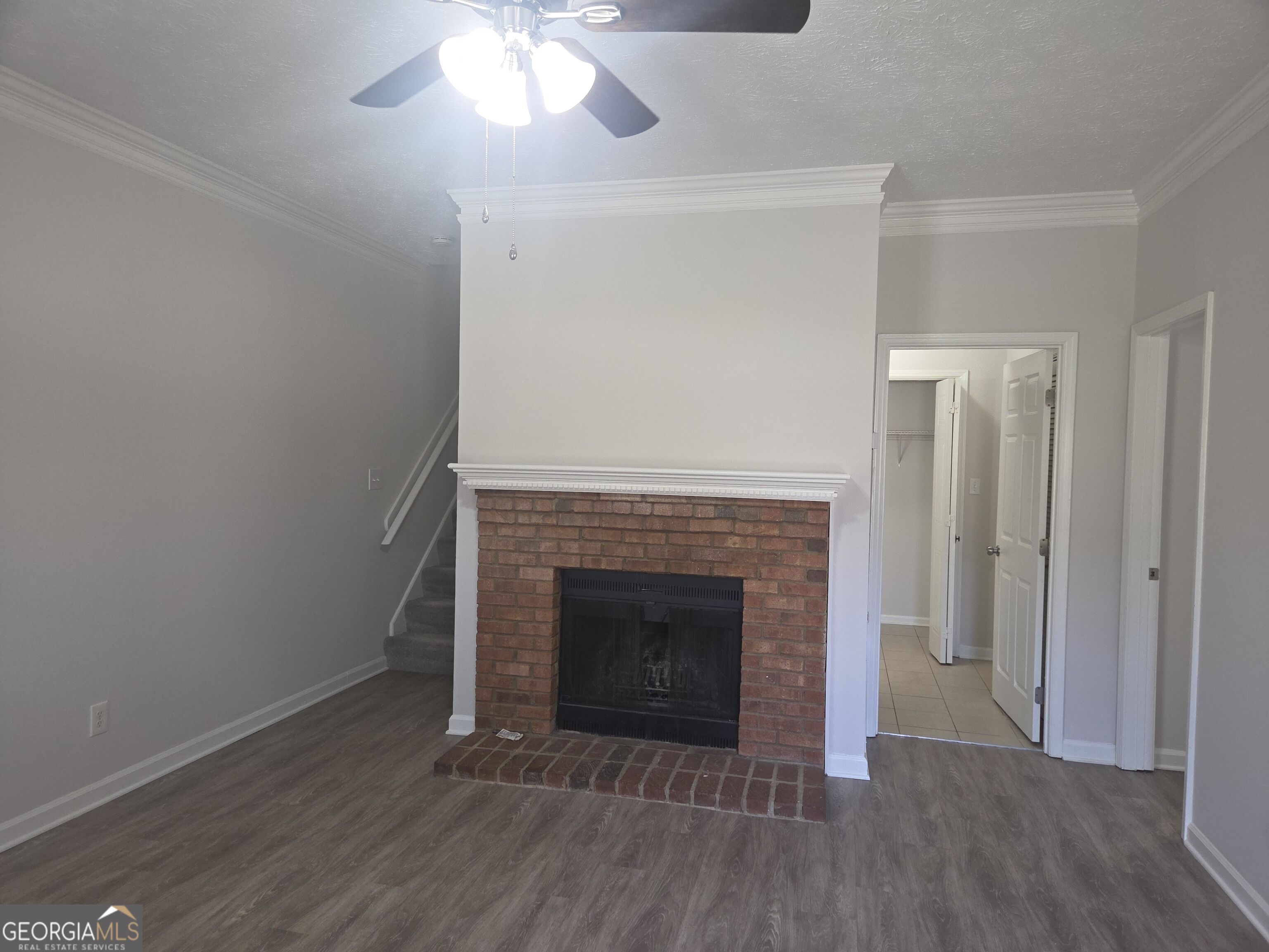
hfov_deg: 73.9
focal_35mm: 23
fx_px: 843
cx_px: 634
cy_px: 476
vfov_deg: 58.9
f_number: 1.8
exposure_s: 1/60
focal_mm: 5.4
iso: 80
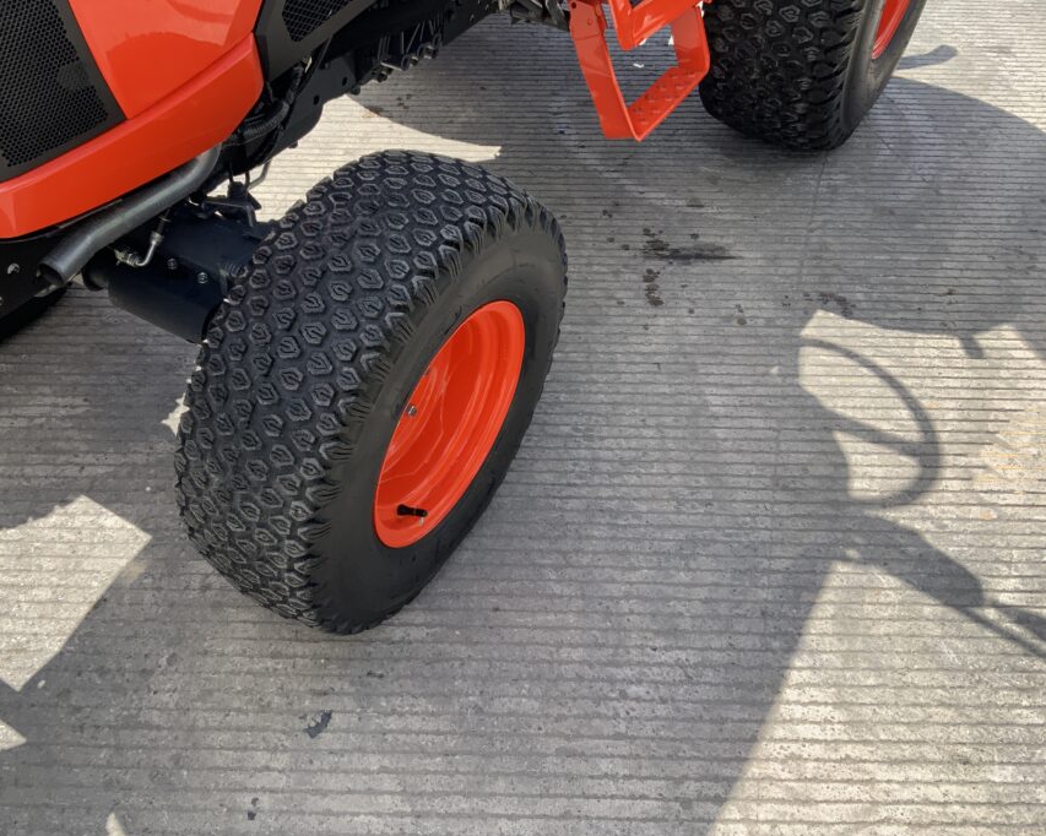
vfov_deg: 43.3
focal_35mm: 34
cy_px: 373
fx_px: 1052
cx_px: 429
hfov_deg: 52.6
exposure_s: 1/759
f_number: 1.8
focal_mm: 3
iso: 16
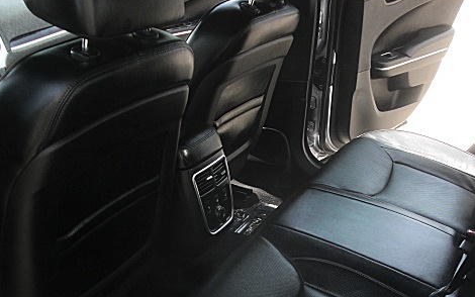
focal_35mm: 52
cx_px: 275
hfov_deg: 38.8
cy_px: 233
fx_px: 673
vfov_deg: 24.5
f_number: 2.8
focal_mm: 6.3
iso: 50
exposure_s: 1/100
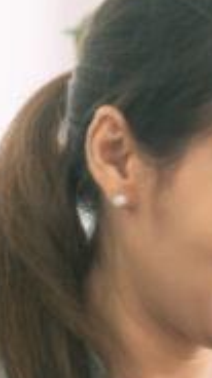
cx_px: 537
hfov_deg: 4.7
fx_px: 2518
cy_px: 324
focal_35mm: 251
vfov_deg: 8.6
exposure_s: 1/250
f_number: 3.5
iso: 320
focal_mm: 55
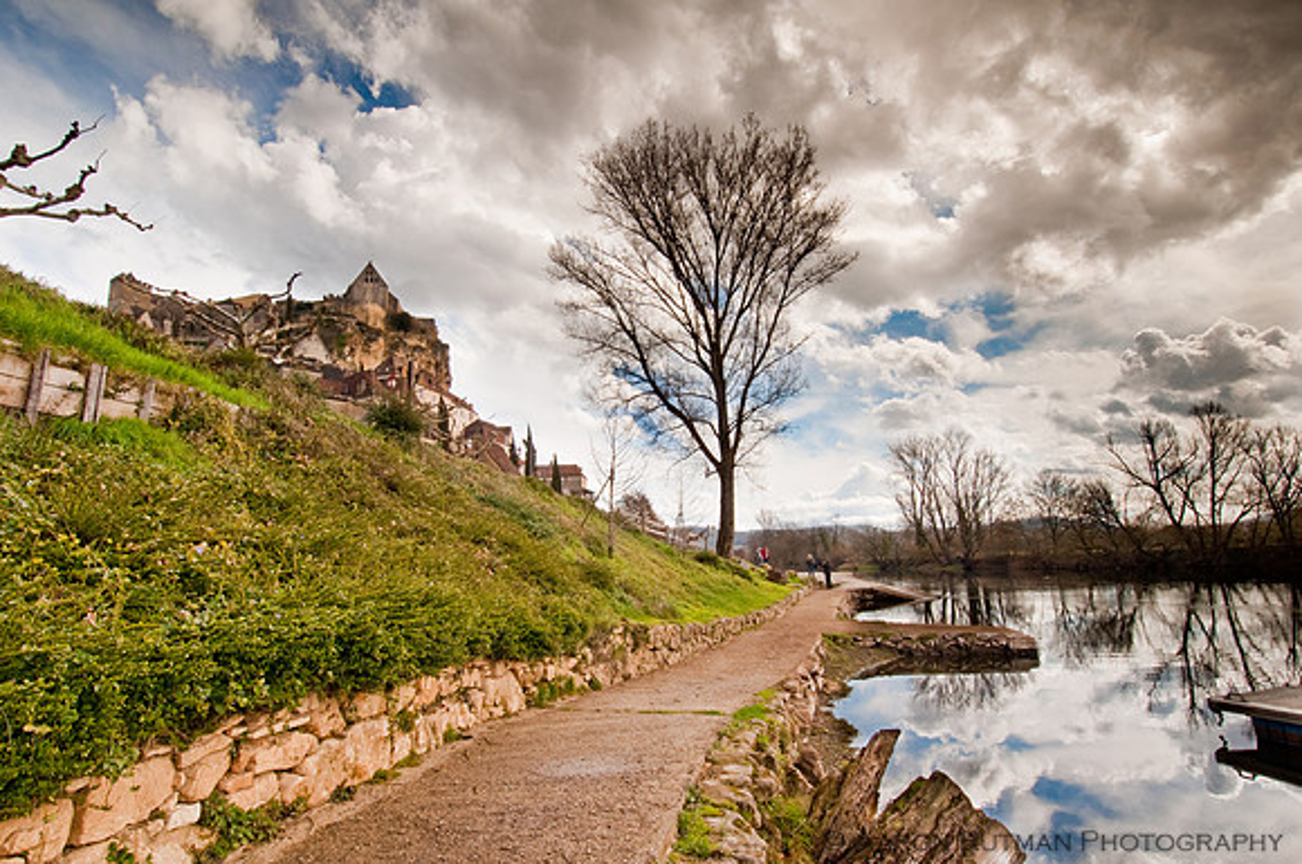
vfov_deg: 67.2
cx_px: 651
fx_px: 650
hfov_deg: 90.1
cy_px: 432
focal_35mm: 18
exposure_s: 1/60
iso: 200
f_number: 16
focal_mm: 12
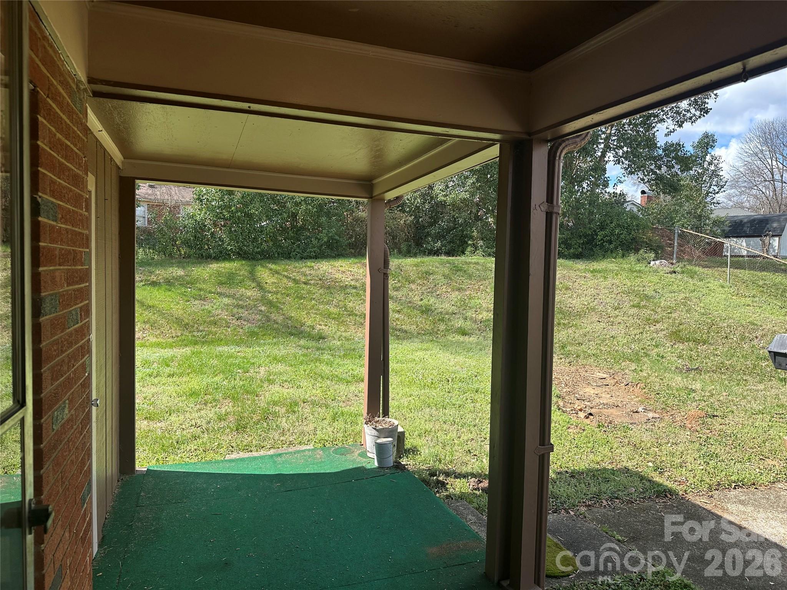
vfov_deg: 56.8
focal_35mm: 24
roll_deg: -1.2
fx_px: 546
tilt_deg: -3.5
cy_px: 295
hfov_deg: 71.6
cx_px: 394
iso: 80
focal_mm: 6.86
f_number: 1.78
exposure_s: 1/1587
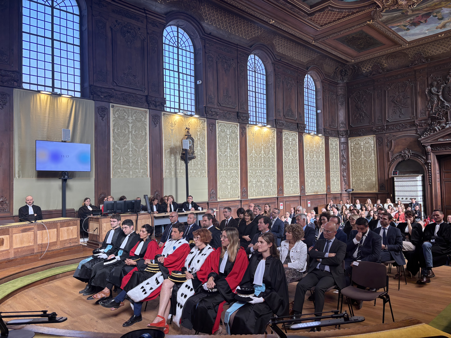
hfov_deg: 67.3
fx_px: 339
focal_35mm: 26
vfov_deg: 53.1
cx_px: 226
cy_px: 169
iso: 40
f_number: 1.6
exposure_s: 1/75
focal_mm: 5.96
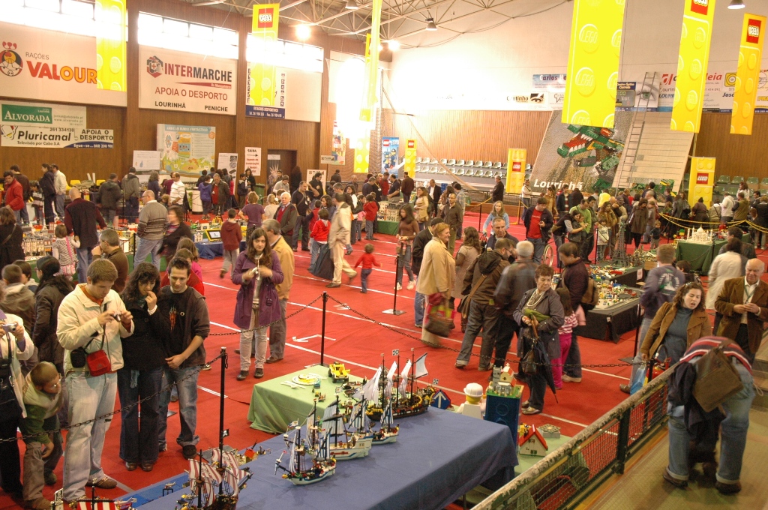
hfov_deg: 53.2
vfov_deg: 36.8
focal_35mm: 36
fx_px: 767
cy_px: 255
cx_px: 384
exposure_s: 1/13
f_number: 5.6
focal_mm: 24
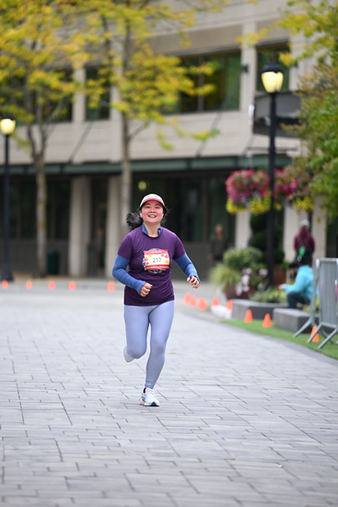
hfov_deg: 6.9
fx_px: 2815
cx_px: 169
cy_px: 254
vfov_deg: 10.3
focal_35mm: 200
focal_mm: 200
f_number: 2.8
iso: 640
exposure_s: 1/2000
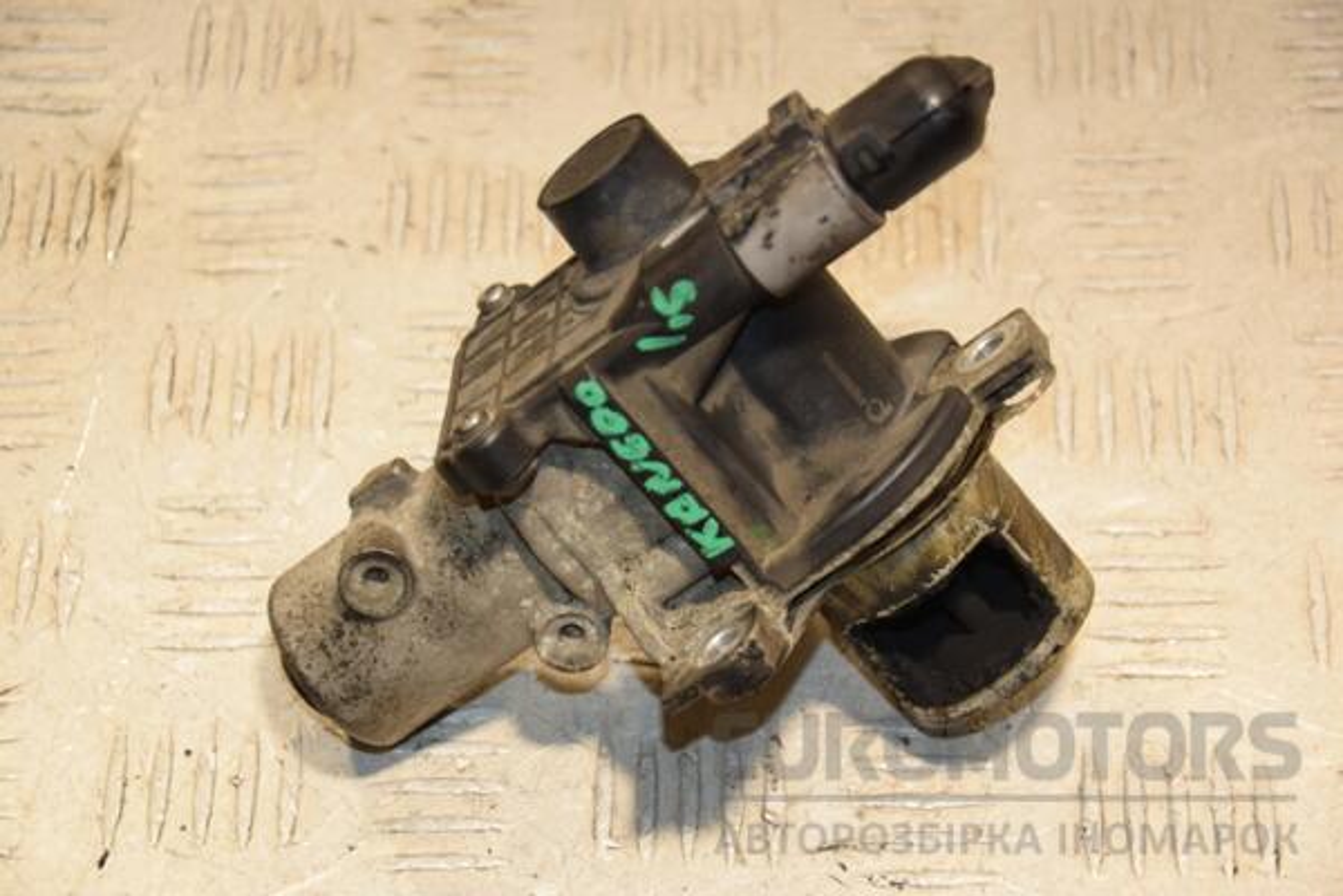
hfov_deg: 19.5
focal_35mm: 105
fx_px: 3917
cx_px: 672
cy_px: 448
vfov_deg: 13.0
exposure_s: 1/200
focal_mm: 70
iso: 800
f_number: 5.3
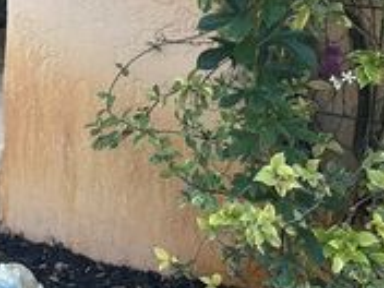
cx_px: -144
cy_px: -16
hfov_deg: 24.2
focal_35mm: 68
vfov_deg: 20.7
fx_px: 754
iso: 80
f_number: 1.78
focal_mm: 6.86
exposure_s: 1/549
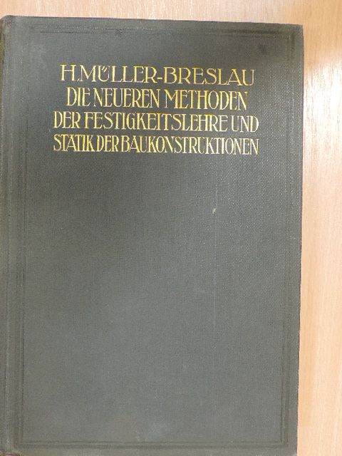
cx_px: 171
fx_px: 566
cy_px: 228
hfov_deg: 33.6
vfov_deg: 43.9
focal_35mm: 43
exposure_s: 1/13
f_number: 4.3
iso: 640
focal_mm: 7.6
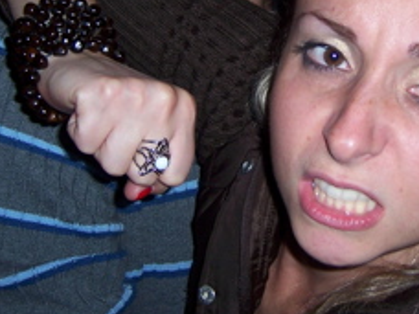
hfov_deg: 23.1
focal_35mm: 84
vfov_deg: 17.4
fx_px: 1017
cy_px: 55
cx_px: 295
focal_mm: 6.2
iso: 80
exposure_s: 1/60
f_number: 2.8
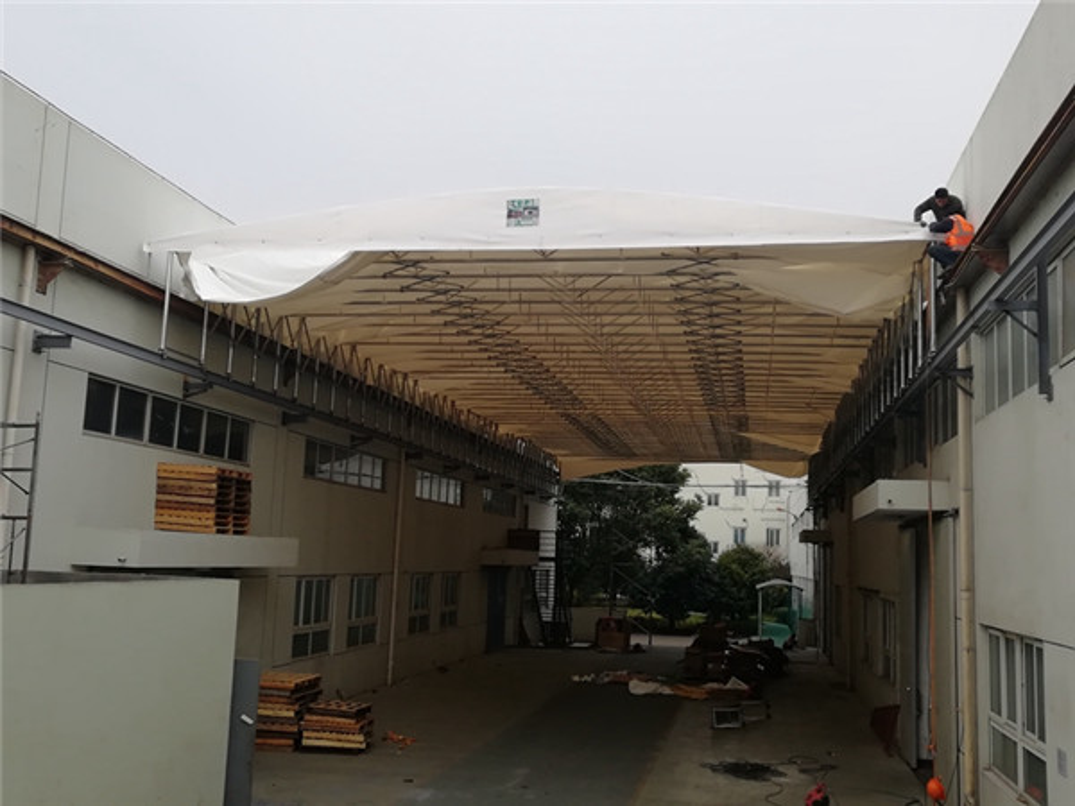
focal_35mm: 35
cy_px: 403
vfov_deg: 40.7
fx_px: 1087
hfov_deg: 52.6
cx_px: 538
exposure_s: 1/133
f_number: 1.8
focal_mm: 3.83
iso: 50
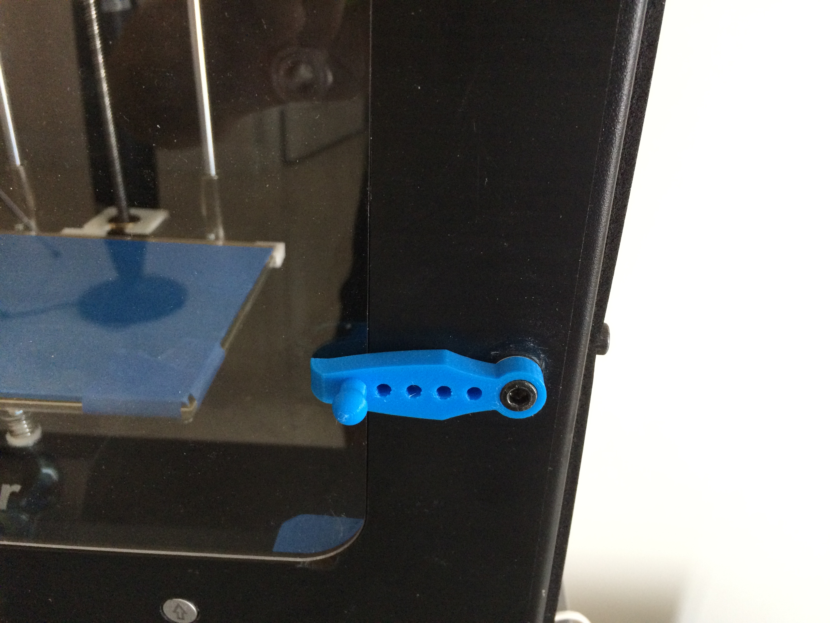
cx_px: 415
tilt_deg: -28.9
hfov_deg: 61.7
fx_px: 695
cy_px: 312
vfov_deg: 48.2
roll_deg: -4.4
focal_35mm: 29
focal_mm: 4.15
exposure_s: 1/30
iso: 160
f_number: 2.2
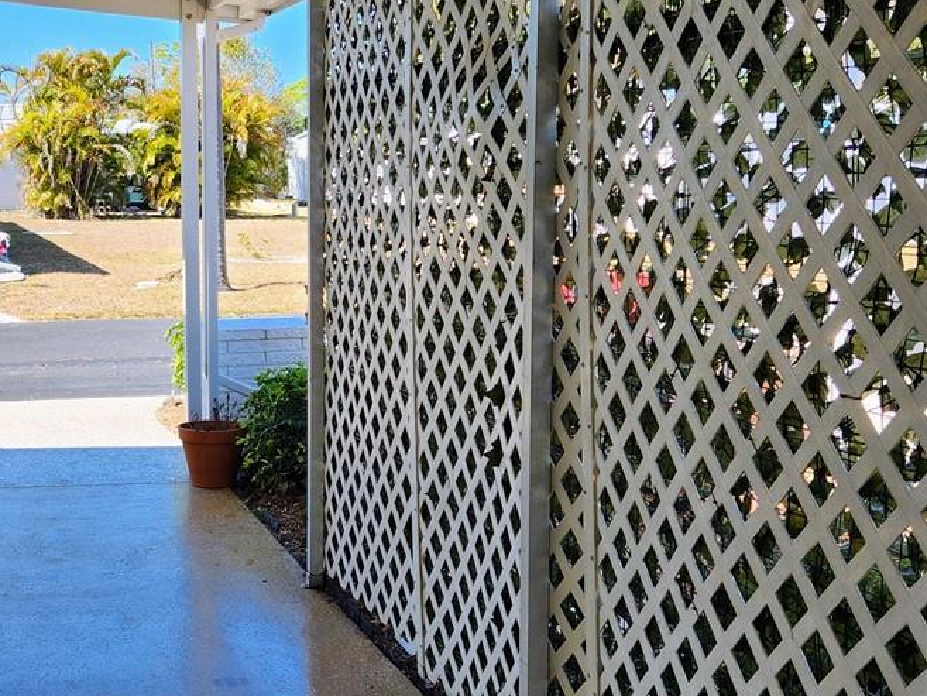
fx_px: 1500
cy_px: 319
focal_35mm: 56
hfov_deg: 32.8
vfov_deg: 26.1
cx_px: 113
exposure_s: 1/515
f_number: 1.8
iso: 20
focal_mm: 5.4
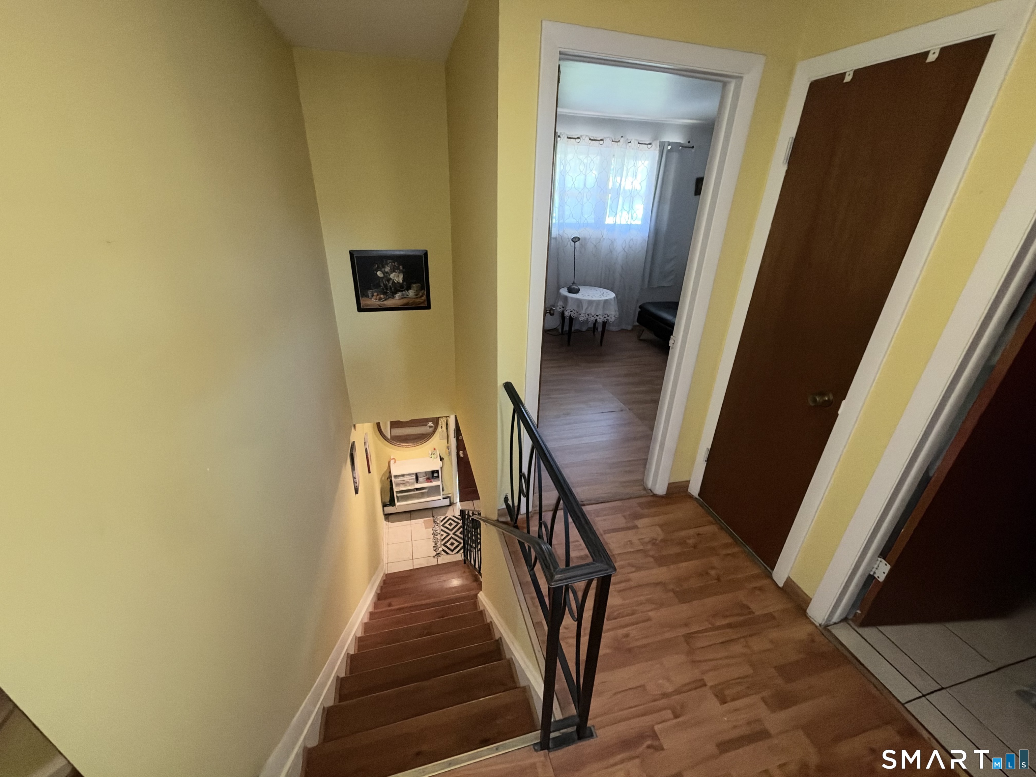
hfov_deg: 102.1
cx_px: 518
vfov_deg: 85.7
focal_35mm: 14
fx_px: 419
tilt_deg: -26.1
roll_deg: -2.0
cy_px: 388
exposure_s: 1/60
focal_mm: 2.22
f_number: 2.2
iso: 200
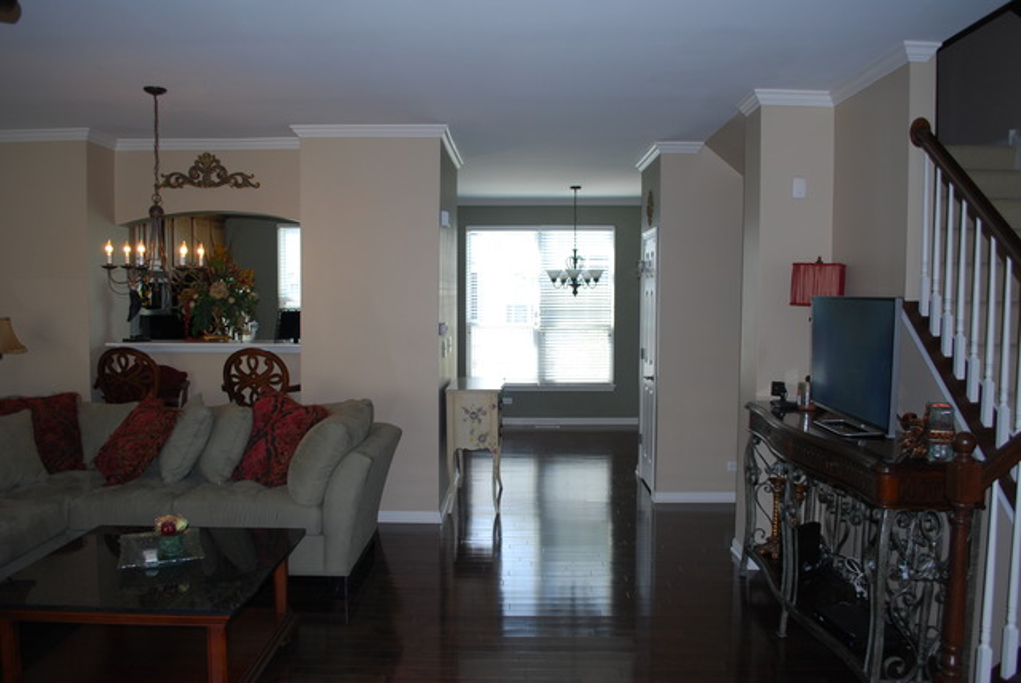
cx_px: 510
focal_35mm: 27
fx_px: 766
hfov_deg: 67.3
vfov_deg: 48.0
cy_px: 342
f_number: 3.5
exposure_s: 1/80
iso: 200
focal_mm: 18
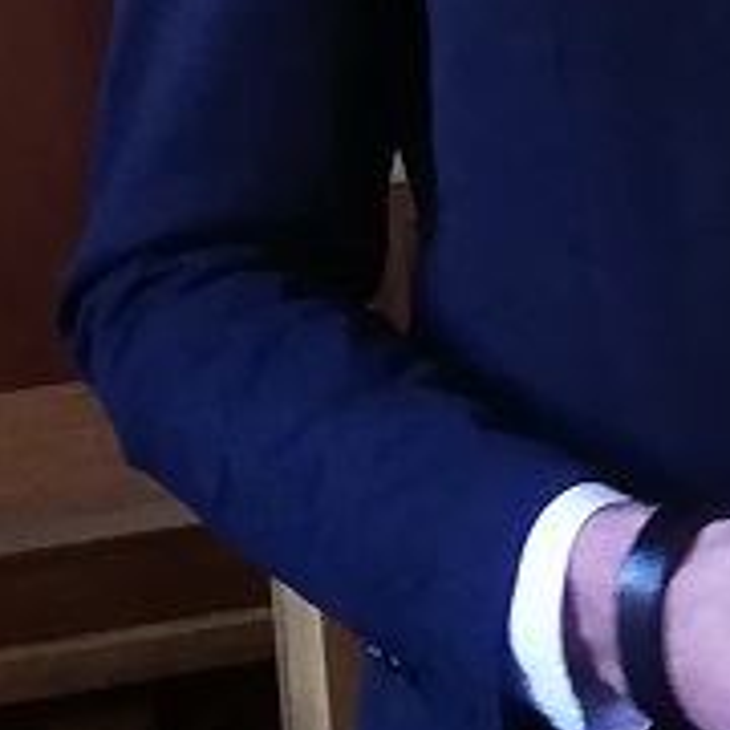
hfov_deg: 8.6
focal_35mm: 201
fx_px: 4796
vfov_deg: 8.3
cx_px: 779
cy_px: -706
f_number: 2.2
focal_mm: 3.81
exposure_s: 1/33.3
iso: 400
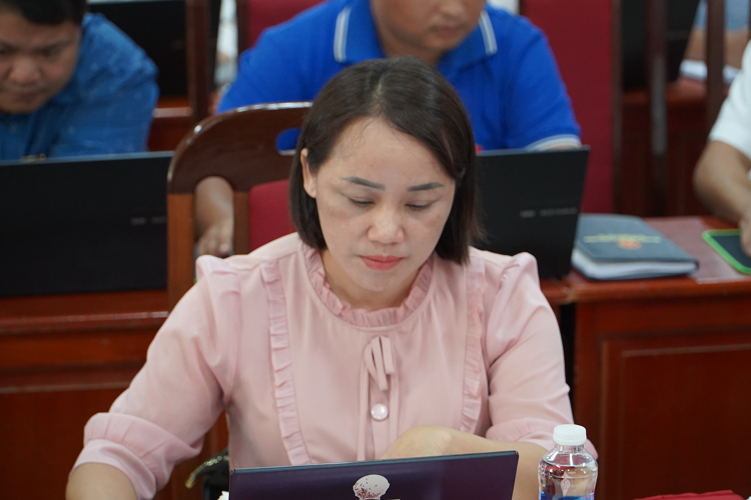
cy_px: 250
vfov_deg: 10.1
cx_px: 376
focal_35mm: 136
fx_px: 2837
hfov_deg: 15.1
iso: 4000
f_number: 4
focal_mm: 91
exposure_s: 1/160
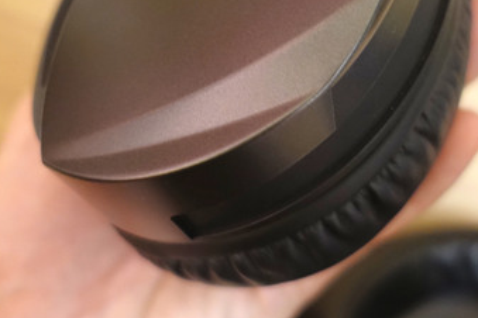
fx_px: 677
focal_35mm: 51
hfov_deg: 38.8
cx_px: 261
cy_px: 65
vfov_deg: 26.0
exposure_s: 1/30
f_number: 1.8
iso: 640
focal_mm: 8.82
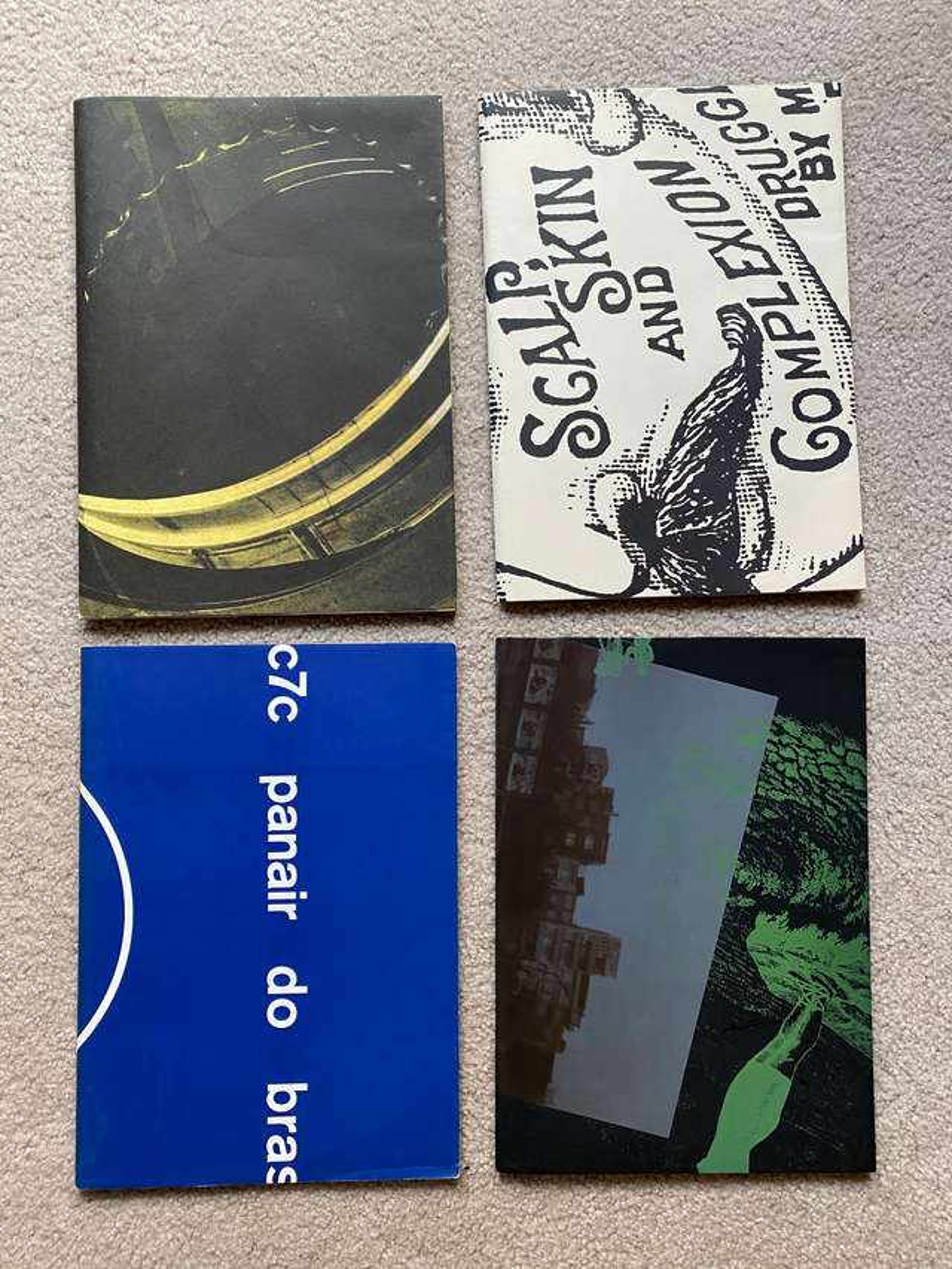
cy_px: 634
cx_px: 476
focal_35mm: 26
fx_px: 953
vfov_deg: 67.3
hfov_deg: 53.1
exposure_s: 1/72
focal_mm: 4.25
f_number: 1.8
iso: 125
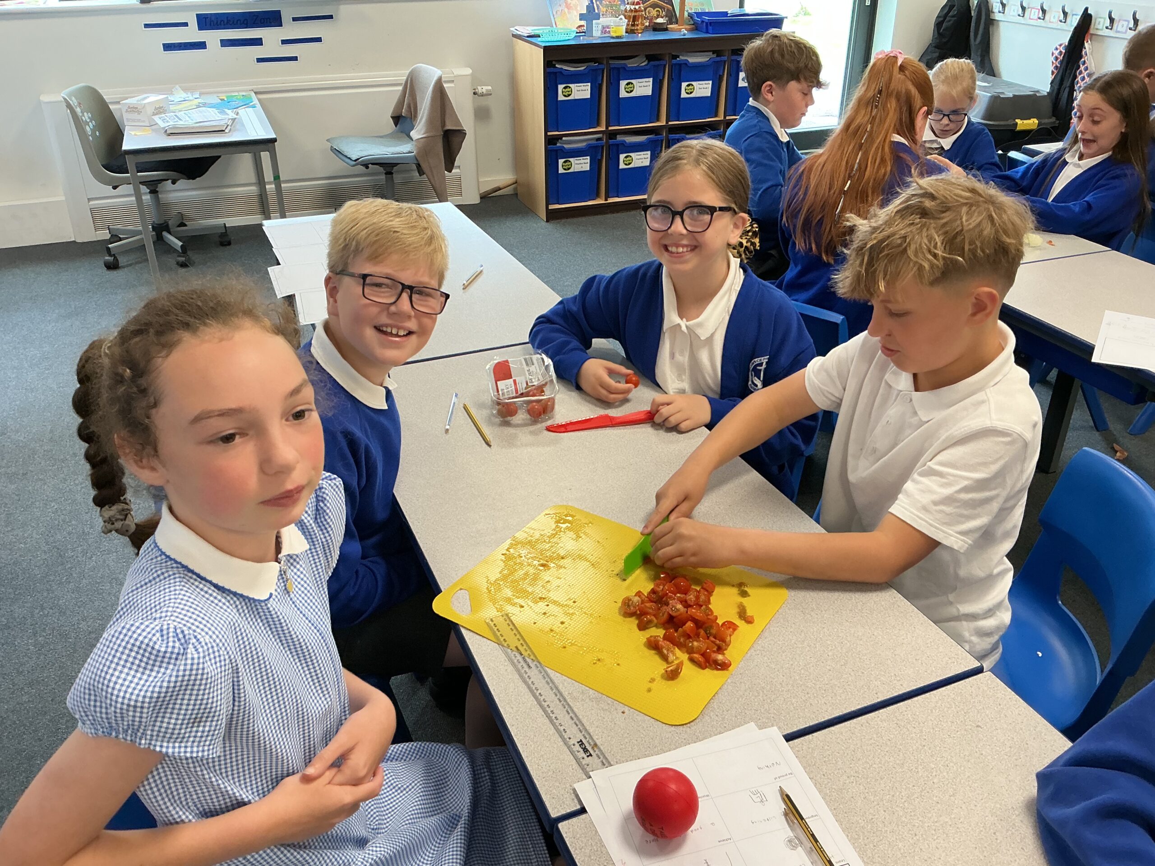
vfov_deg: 48.2
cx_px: 578
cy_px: 433
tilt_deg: -30.0
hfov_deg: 61.7
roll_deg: -0.1
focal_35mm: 29
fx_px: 968
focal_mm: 3
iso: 100
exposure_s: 1/60
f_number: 1.8
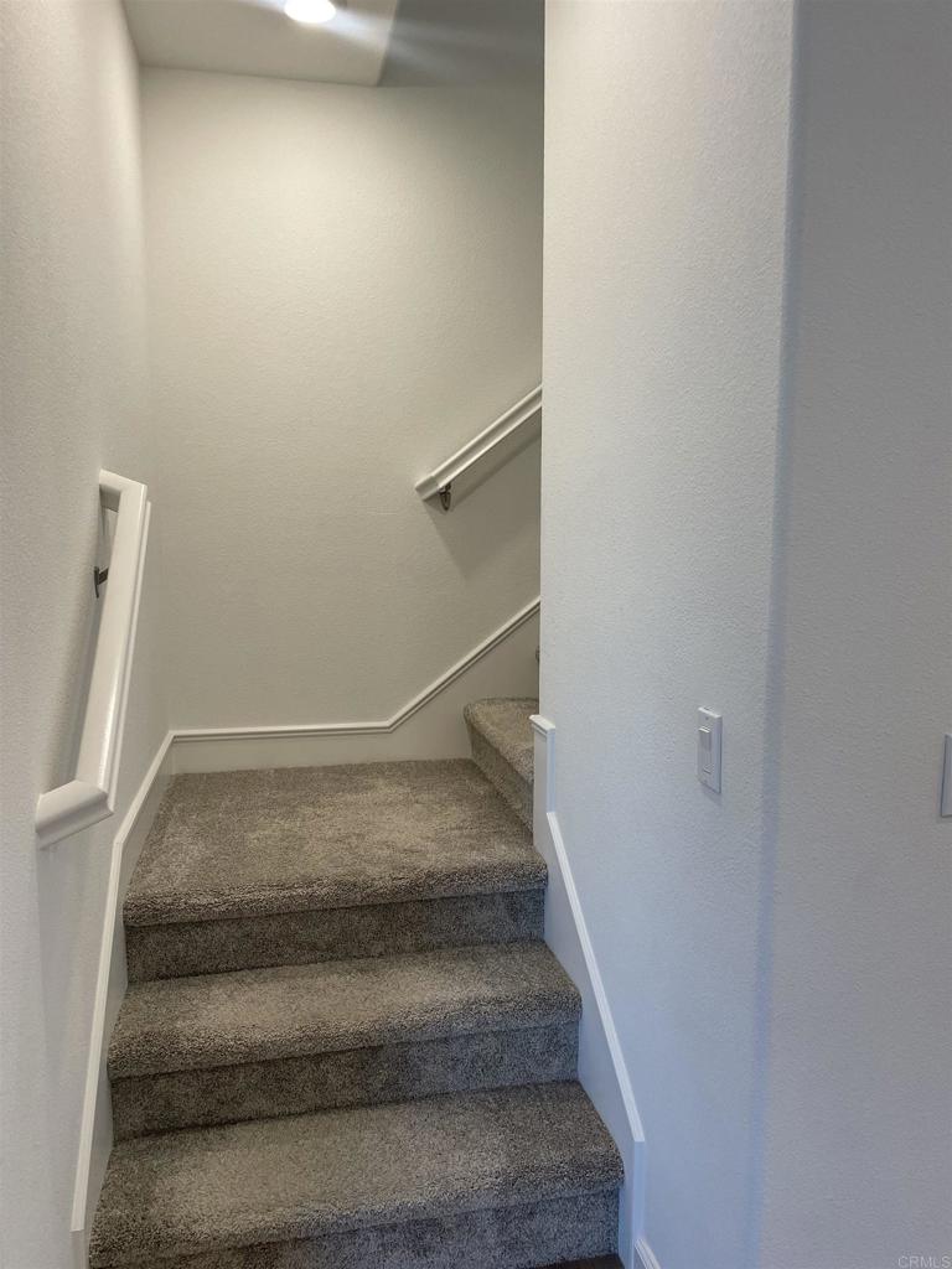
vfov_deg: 67.3
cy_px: 634
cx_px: 476
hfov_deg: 53.1
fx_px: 953
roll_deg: +0.2
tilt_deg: -4.9
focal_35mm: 26
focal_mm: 4.2
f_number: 1.6
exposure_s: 1/120
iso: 80
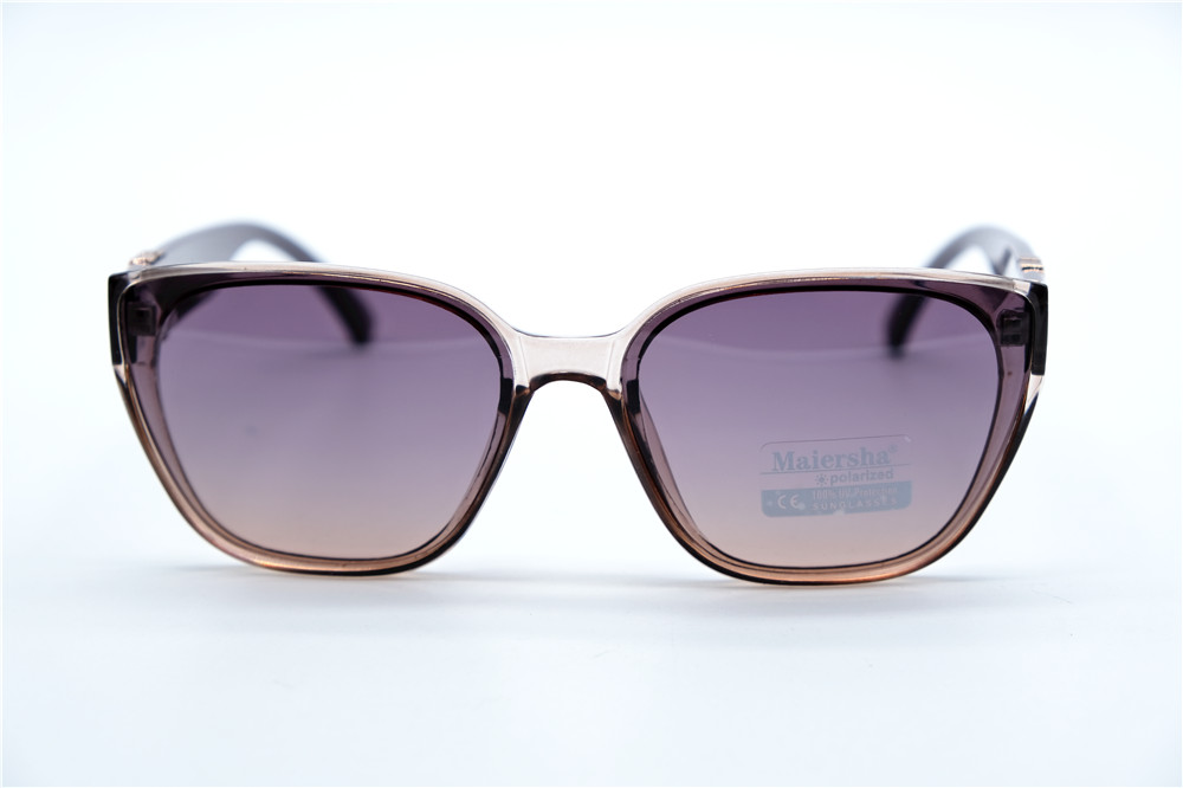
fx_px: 2267
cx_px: 592
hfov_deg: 29.3
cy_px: 394
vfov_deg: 19.7
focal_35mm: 69
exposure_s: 1/160
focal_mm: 46.3
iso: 160
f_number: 5.6
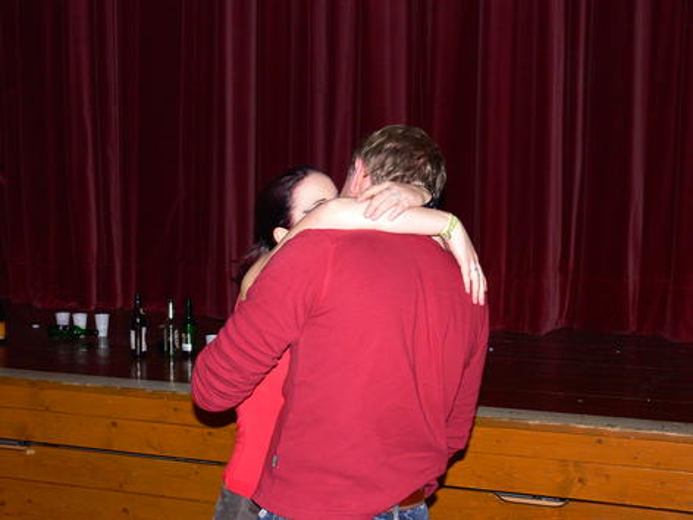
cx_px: 346
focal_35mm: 55
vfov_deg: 26.6
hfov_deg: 34.9
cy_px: 260
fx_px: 1101
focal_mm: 11.6
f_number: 3.2
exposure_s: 1/30
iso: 125
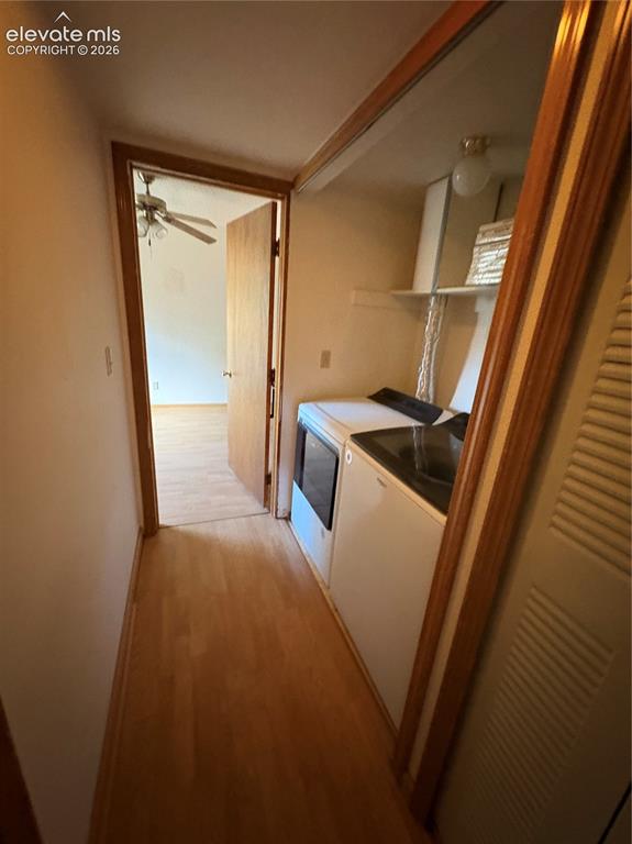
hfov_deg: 85.6
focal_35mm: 14
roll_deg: -8.3
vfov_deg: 102.1
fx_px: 341
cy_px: 422
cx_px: 316
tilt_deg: -17.8
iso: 800
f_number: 2.2
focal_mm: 2.22
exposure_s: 1/30
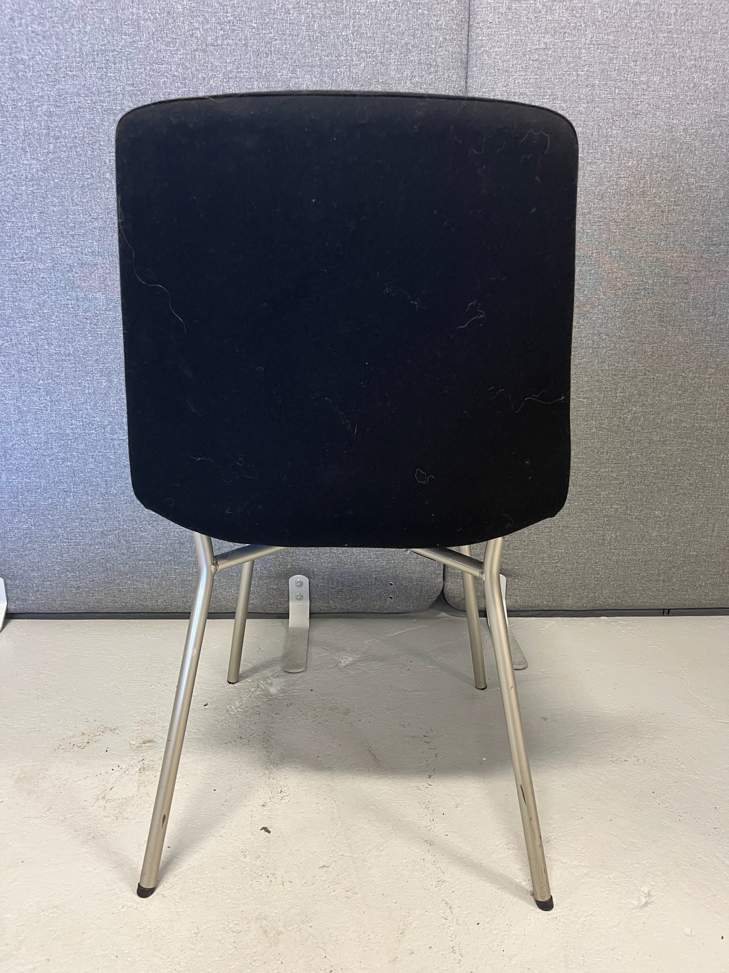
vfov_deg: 67.3
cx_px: 364
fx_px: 730
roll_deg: +1.0
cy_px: 486
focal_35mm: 26
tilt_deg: -18.1
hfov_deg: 53.1
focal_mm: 5.1
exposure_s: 1/50
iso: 250
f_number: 1.6
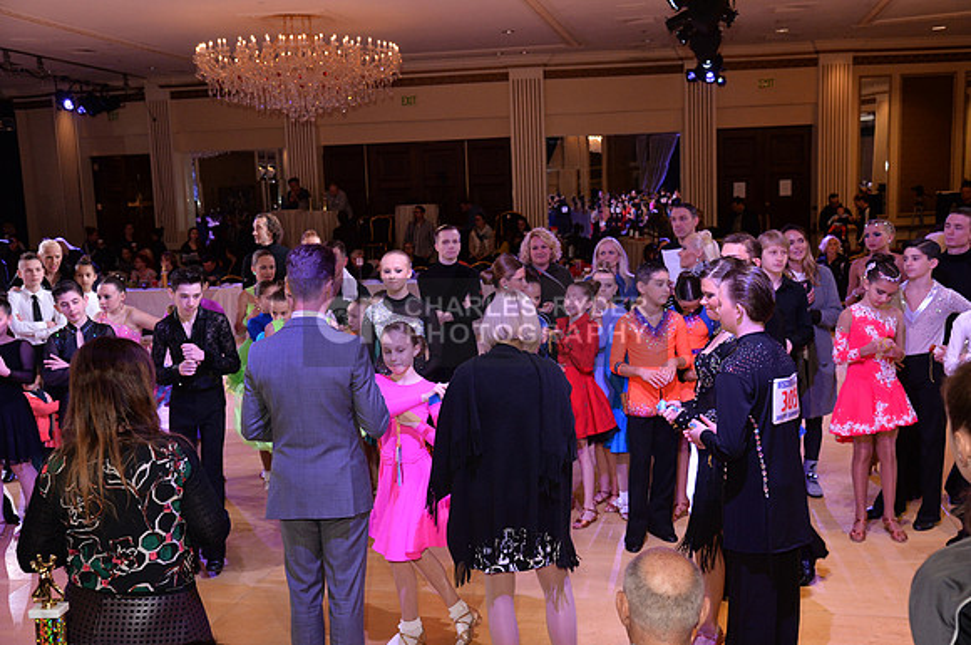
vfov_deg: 33.3
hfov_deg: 48.5
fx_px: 1077
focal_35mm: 40
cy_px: 322
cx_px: 486
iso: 1600
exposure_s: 1/250
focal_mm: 40
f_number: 5.6
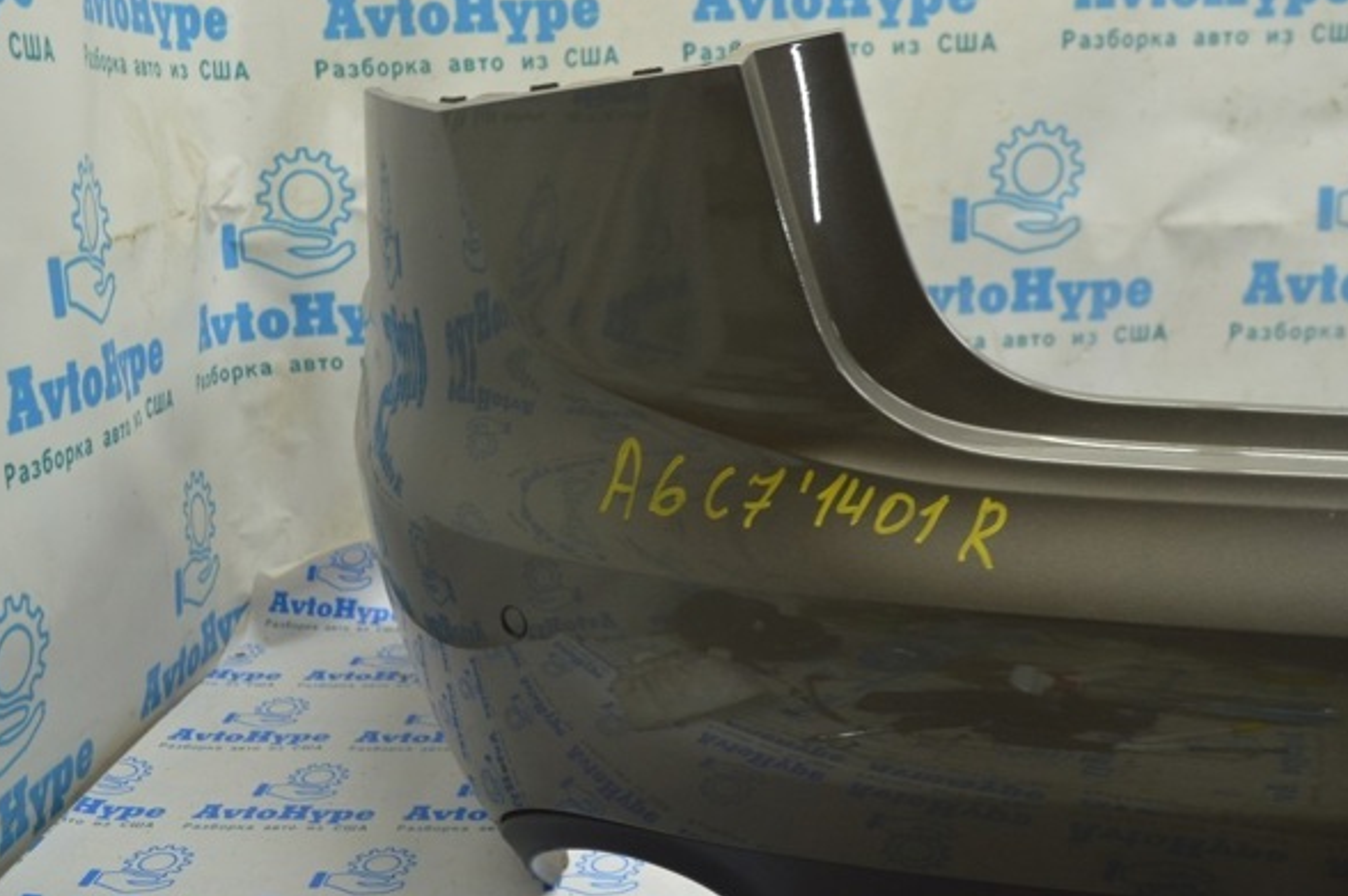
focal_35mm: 38
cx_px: 702
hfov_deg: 51.3
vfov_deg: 35.4
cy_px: 469
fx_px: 1405
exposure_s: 1/20
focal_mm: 23
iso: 400
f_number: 5.6
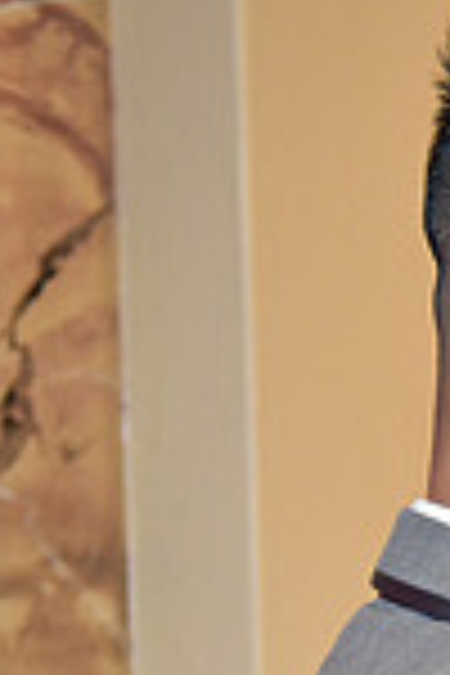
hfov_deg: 8.1
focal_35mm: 155
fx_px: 2906
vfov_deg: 12.9
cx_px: 1084
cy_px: 817
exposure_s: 1/125
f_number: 2.8
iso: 2000
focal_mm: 40
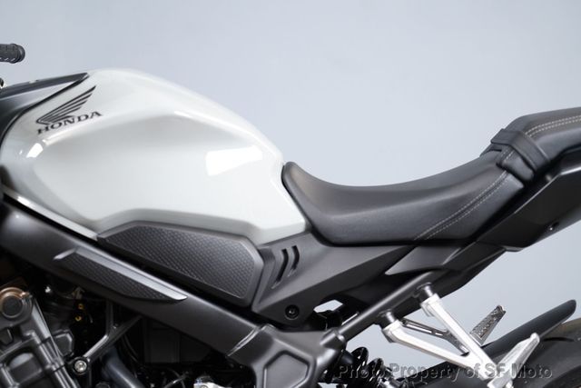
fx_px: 1695
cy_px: 194
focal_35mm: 105
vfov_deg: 13.0
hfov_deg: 19.5
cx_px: 290
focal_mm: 105
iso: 1600
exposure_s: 1/100
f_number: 4
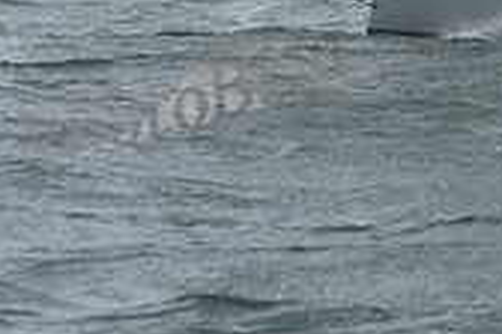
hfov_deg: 8.4
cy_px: -103
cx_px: 598
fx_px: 3374
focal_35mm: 242
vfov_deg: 5.6
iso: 200
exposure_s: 1/1250
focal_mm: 70
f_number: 5
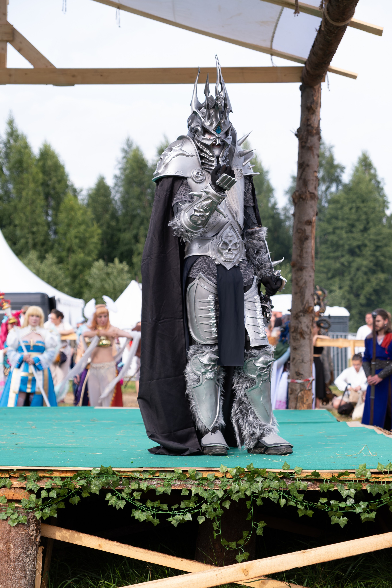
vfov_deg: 27.7
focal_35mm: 73
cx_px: 196
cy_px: 294
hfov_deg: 18.7
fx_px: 1192
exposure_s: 1/800
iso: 200
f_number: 3.6
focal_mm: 48.5
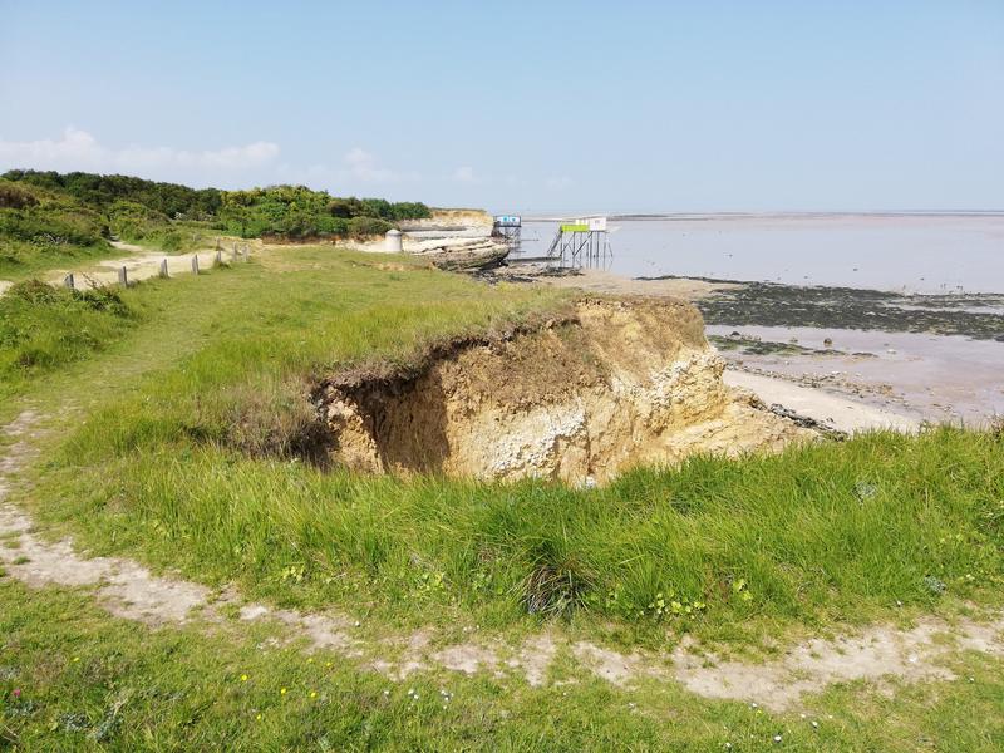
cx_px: 502
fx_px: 754
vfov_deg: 53.1
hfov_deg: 67.3
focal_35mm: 26
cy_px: 376
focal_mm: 3.81
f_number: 2.2
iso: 50
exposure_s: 1/794
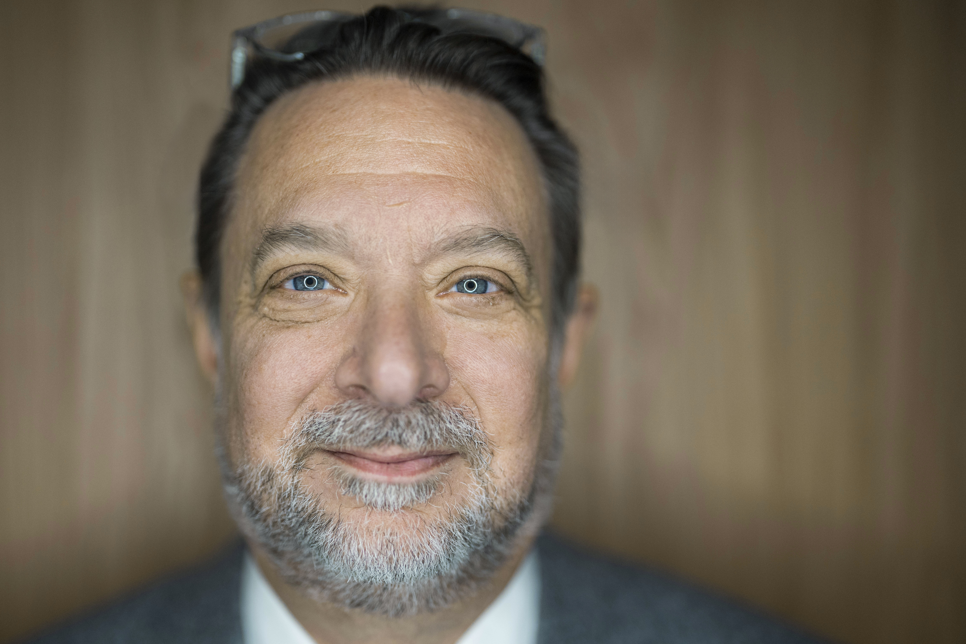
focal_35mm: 55
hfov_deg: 36.2
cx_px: 451
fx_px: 1476
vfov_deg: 24.6
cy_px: 348
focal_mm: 50
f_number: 1.2
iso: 640
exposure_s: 1/4000
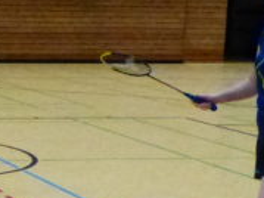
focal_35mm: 143
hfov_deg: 12.8
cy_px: 173
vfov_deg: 10.3
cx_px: -174
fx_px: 1090
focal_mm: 4.5
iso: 1600
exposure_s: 1/250
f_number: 4
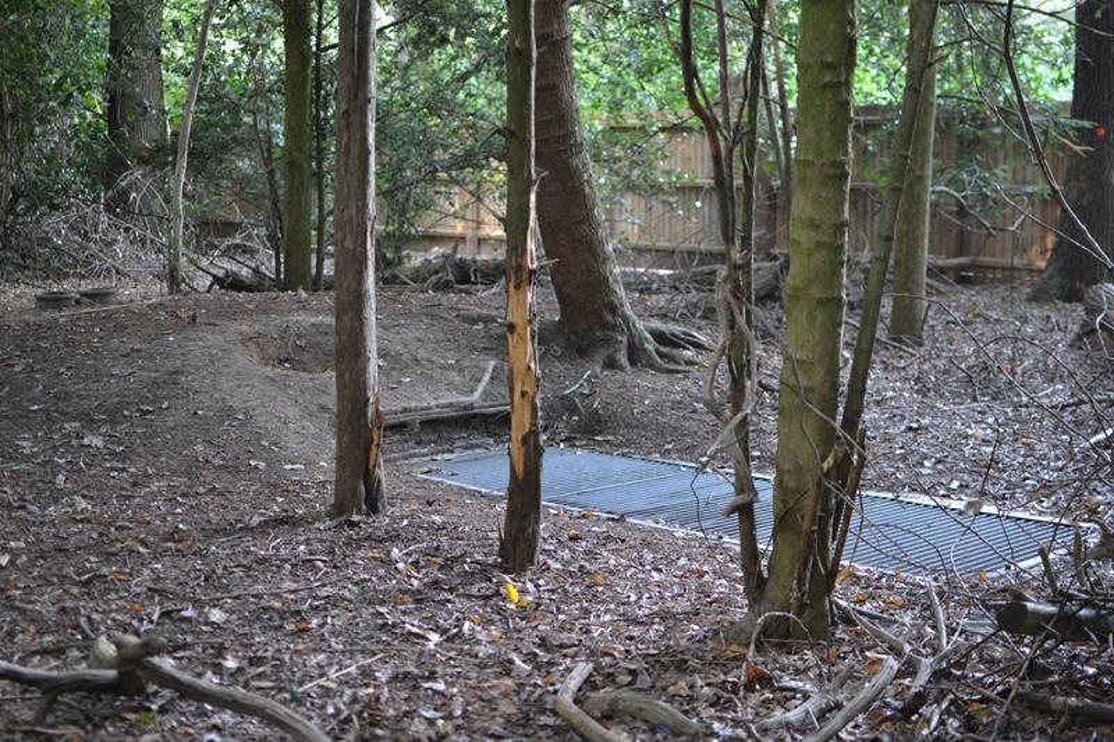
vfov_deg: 25.7
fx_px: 1624
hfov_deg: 37.9
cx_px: 557
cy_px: 371
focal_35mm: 52
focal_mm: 35
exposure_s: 1/60
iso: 500
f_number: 1.8
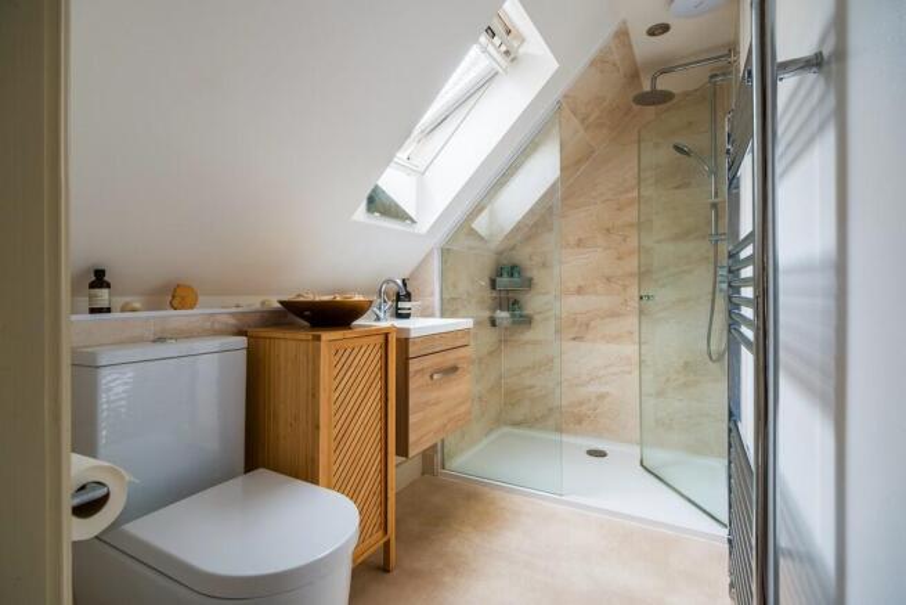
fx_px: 428
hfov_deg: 93.3
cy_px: 302
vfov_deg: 70.5
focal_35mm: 17
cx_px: 453
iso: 160
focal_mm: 11.2
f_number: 7.1
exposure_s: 1/13
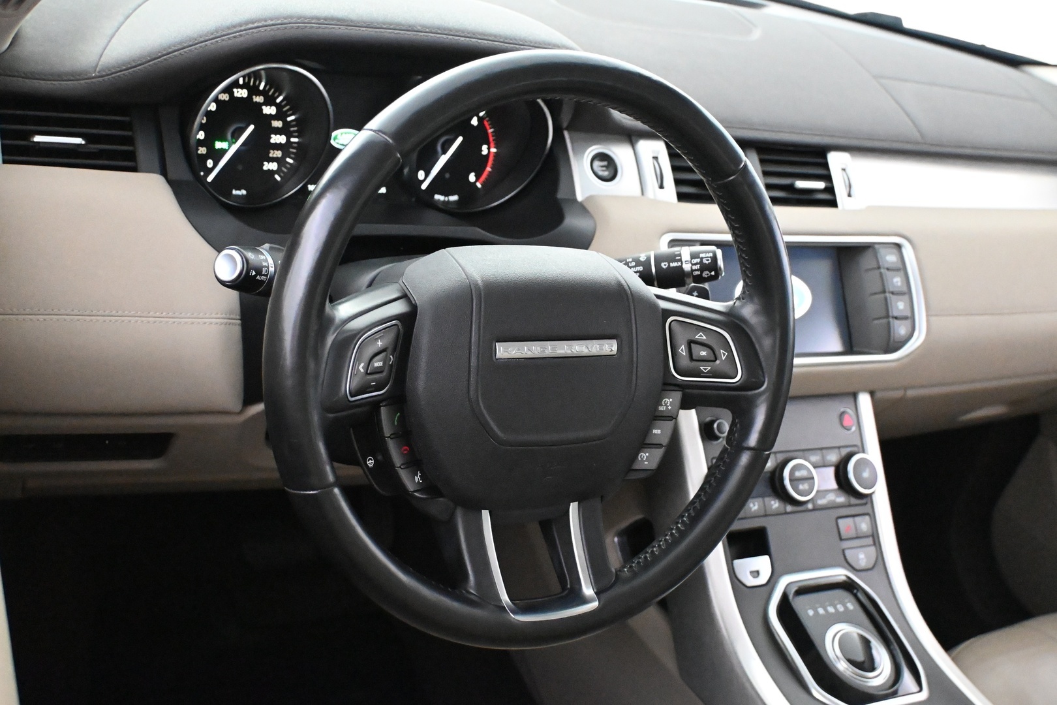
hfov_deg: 47.2
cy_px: 352
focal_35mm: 41
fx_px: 1211
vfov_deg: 32.4
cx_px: 528
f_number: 4.5
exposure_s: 1/60
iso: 12800
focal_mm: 27.5
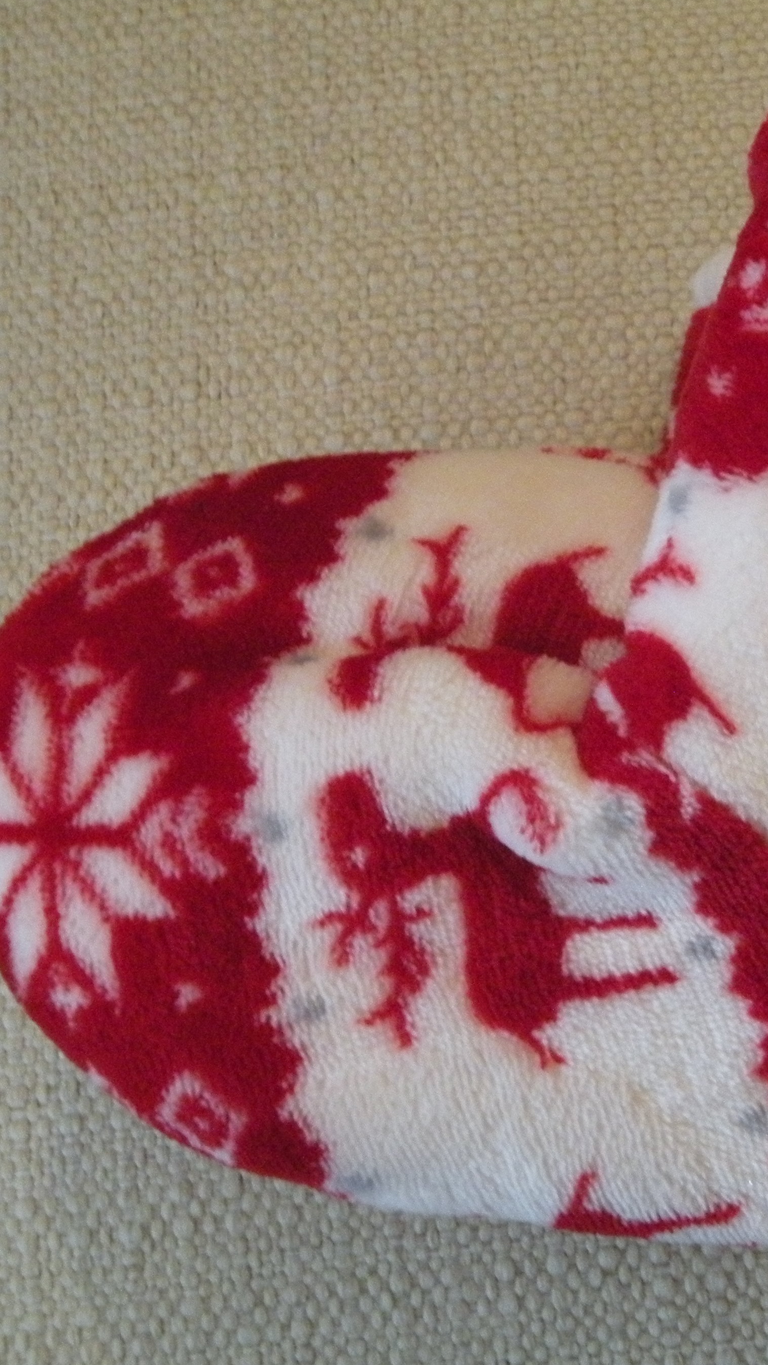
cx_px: 852
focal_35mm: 62
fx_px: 2245
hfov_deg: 18.6
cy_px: 687
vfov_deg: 33.8
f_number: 3.2
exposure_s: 1/31.8
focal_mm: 7.4
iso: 400
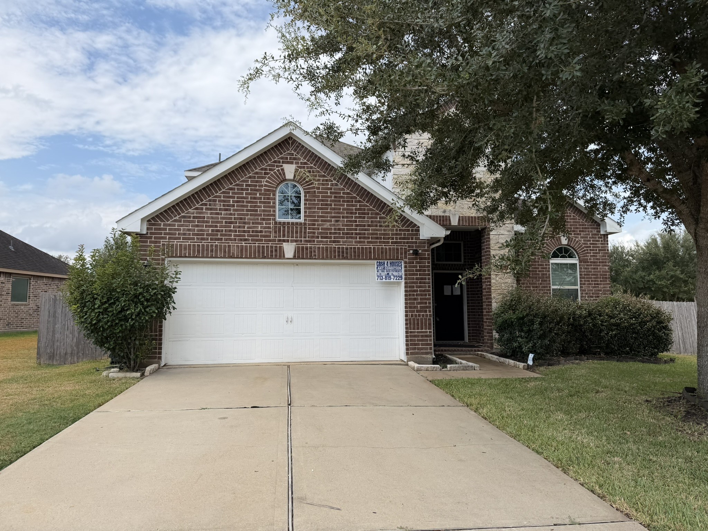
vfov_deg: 56.8
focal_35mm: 24
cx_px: 354
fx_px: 491
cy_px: 266
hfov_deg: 71.6
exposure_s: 1/4167
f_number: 1.78
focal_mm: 6.76
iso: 80
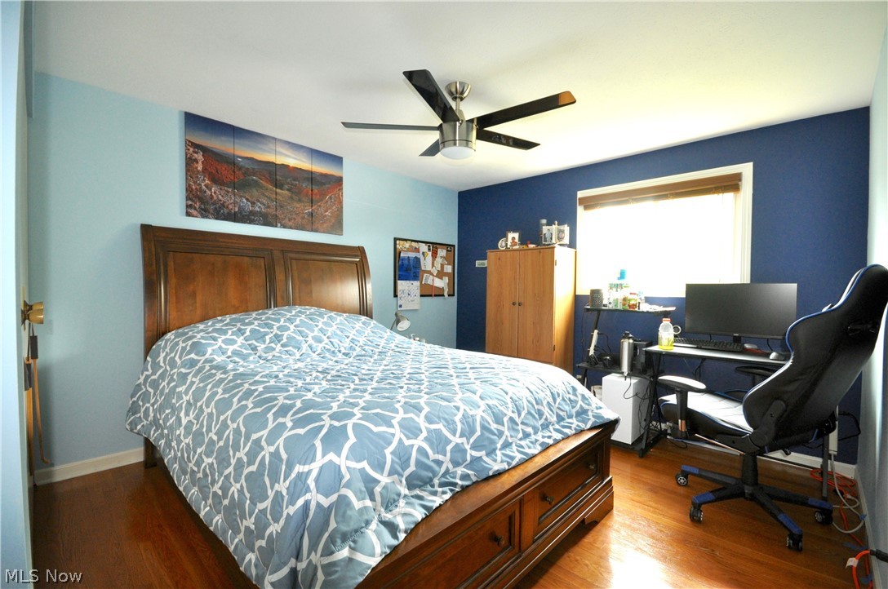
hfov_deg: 100.5
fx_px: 369
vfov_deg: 77.1
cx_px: 444
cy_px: 294
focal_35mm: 15
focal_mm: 10
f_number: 8
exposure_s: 1/20
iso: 800
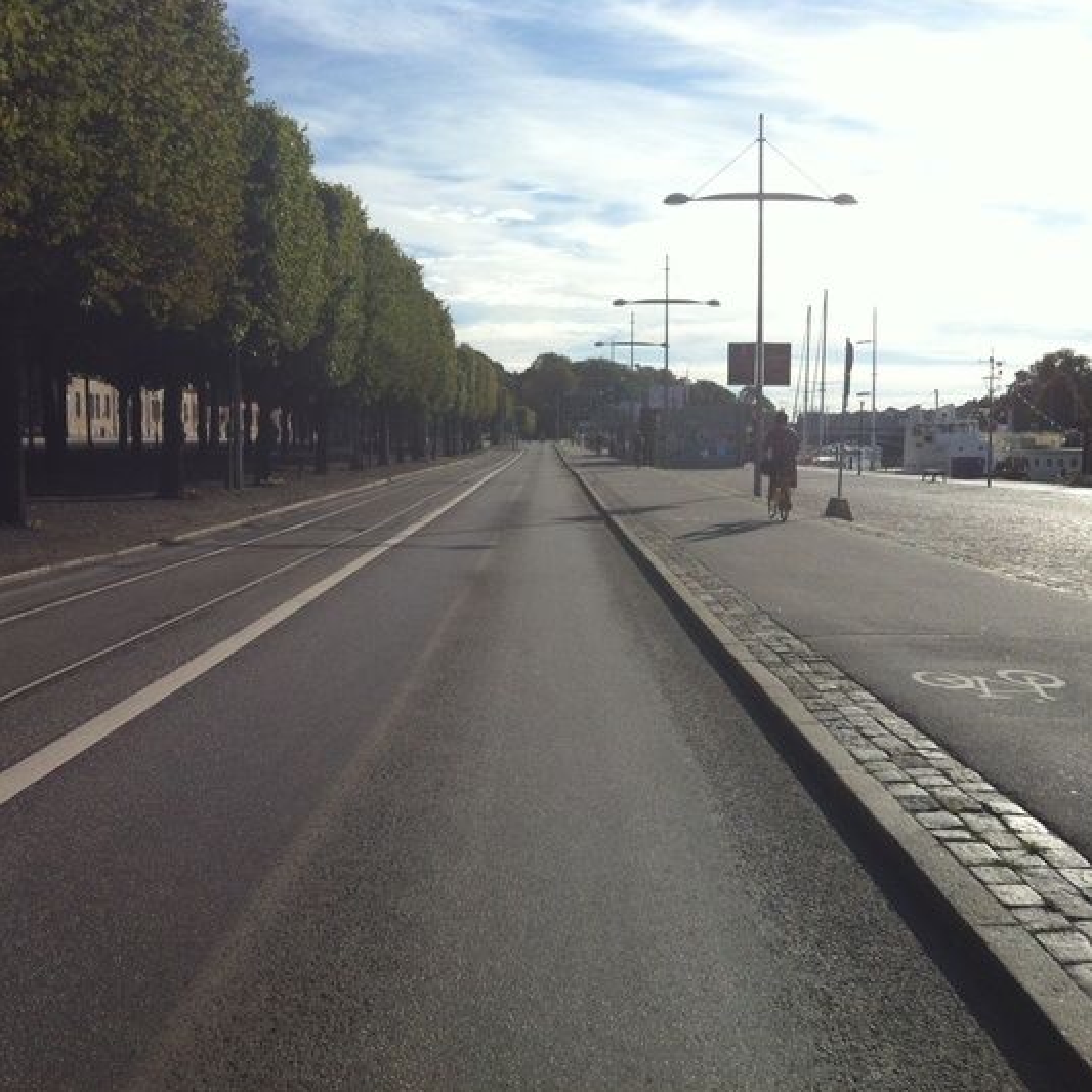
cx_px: 511
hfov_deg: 40.0
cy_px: 551
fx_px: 1499
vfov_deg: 40.0
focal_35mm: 42
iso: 80
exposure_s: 1/2155
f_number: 2.8
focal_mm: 3.85
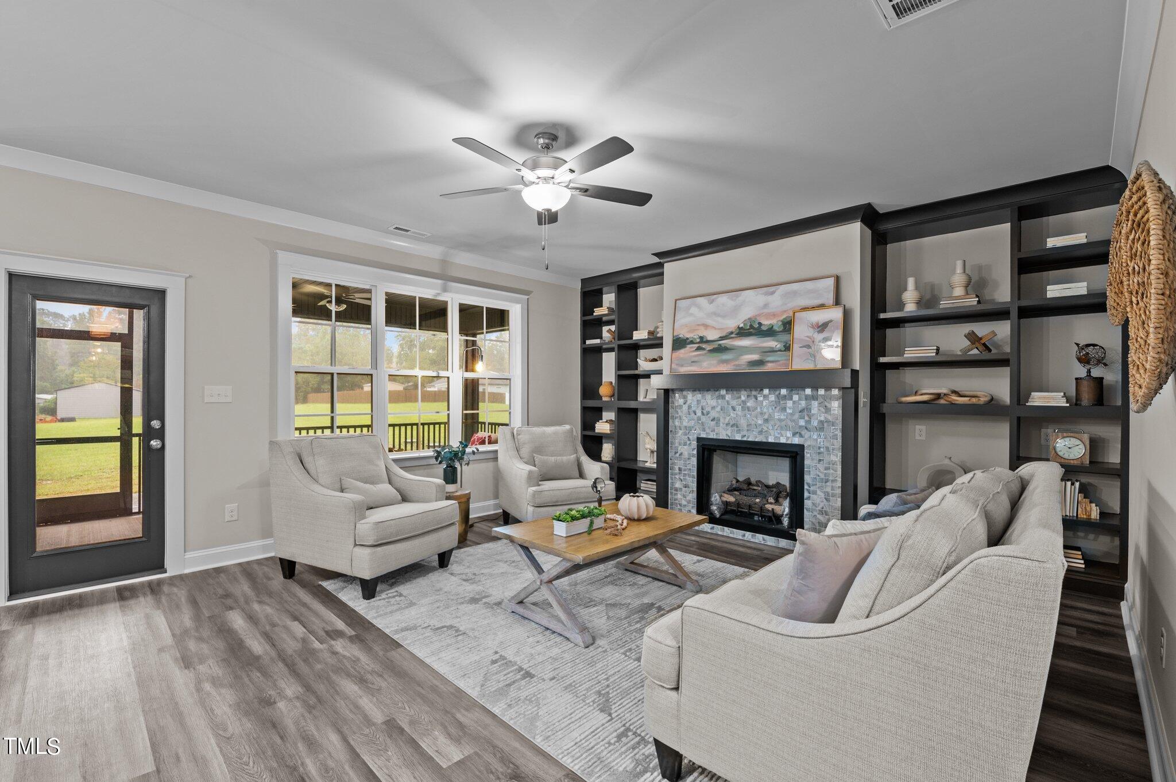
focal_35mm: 15
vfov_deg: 77.2
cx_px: 588
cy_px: 391
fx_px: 490
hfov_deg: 100.4
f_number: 6.3
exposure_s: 1/2.5
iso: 400
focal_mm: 15
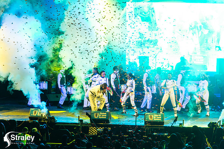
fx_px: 1430
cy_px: 74
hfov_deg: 9.0
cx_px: 112
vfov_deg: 6.0
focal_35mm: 230
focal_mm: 230
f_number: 5.6
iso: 2500
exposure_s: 1/200
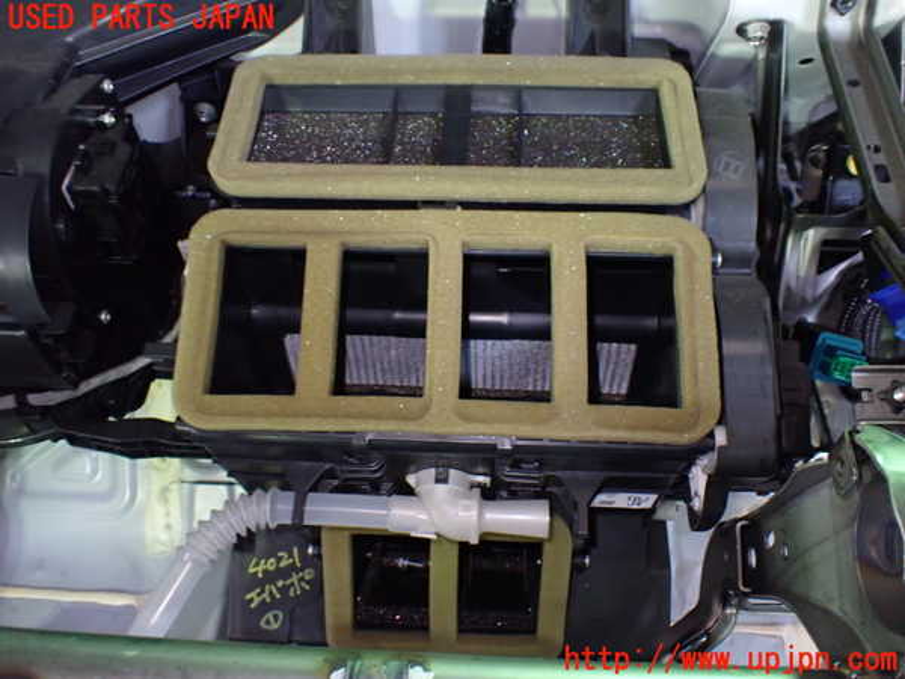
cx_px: 452
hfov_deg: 60.0
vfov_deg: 46.8
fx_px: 784
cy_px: 340
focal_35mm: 30
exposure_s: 1/30
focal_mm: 5.4
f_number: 2.3
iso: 800
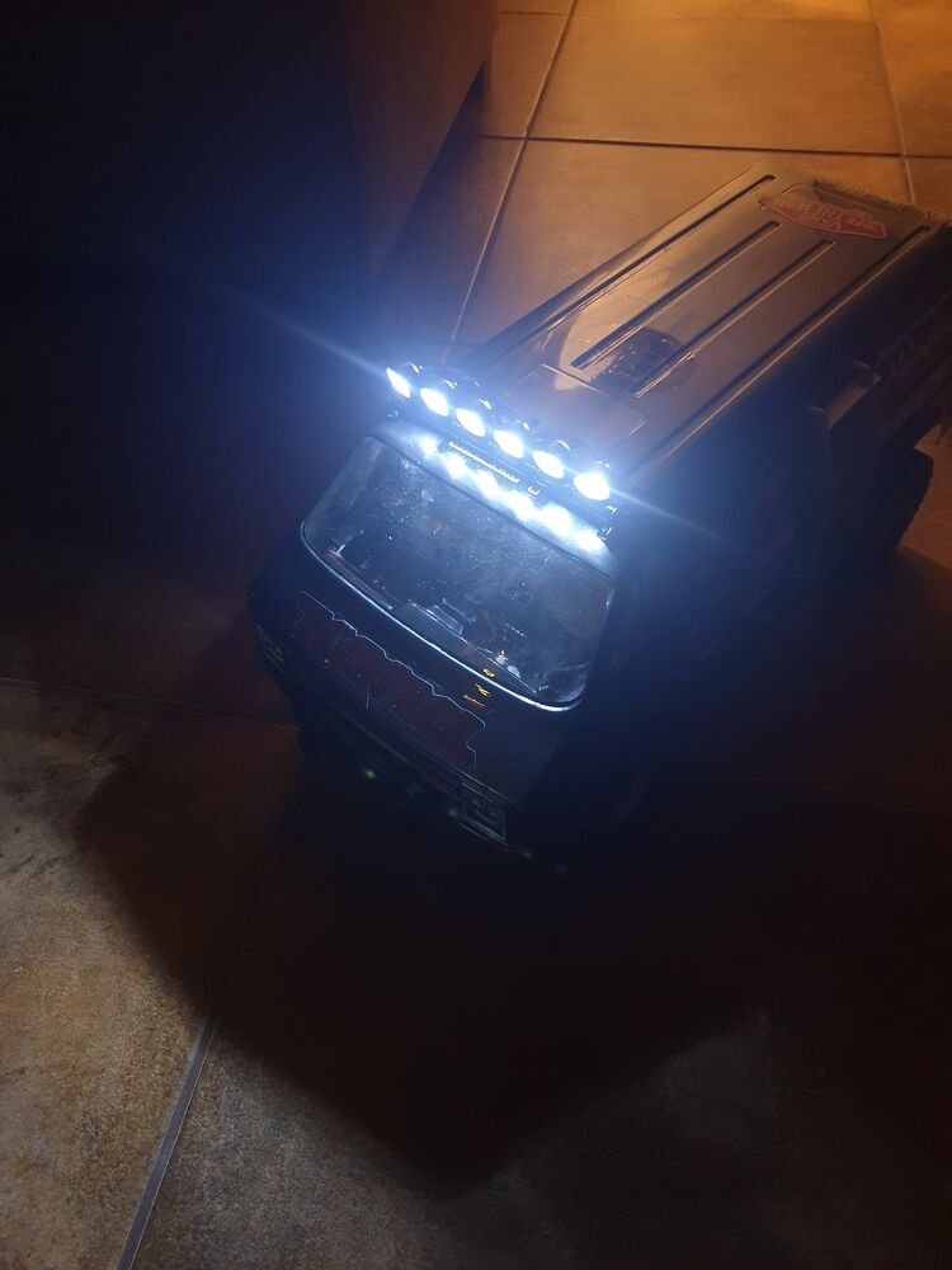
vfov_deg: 67.3
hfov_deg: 53.1
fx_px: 953
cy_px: 635
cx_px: 476
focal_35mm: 26
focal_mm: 4.3
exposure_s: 1/10
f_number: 1.5
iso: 400
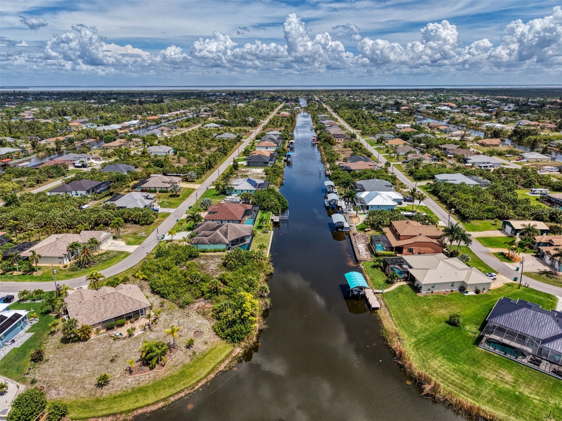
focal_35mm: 24
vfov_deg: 56.8
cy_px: 210
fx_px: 390
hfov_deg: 71.6
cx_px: 281
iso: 100
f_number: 1.8
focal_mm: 8.7
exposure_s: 1/400
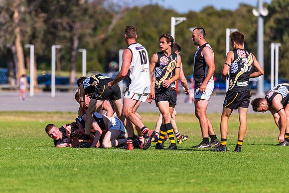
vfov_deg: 2.6
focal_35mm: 527
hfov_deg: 3.9
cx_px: 121
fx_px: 4232
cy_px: 93
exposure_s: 1/4000
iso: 800
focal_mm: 450
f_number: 6.3
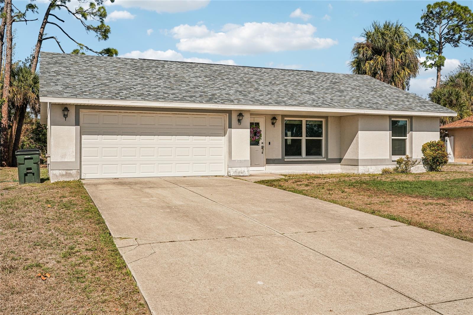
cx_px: 236
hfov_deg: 55.1
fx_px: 453
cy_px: 158
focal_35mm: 34
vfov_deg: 38.3
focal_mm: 34.5
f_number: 8
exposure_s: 1/2500
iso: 400
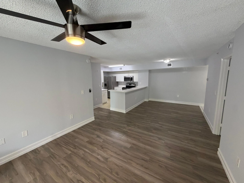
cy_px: 92
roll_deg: +1.0
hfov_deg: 102.1
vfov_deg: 85.7
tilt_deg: -9.0
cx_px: 122
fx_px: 99
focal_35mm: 14
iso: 320
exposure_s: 1/120
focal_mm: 2.22
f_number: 2.2
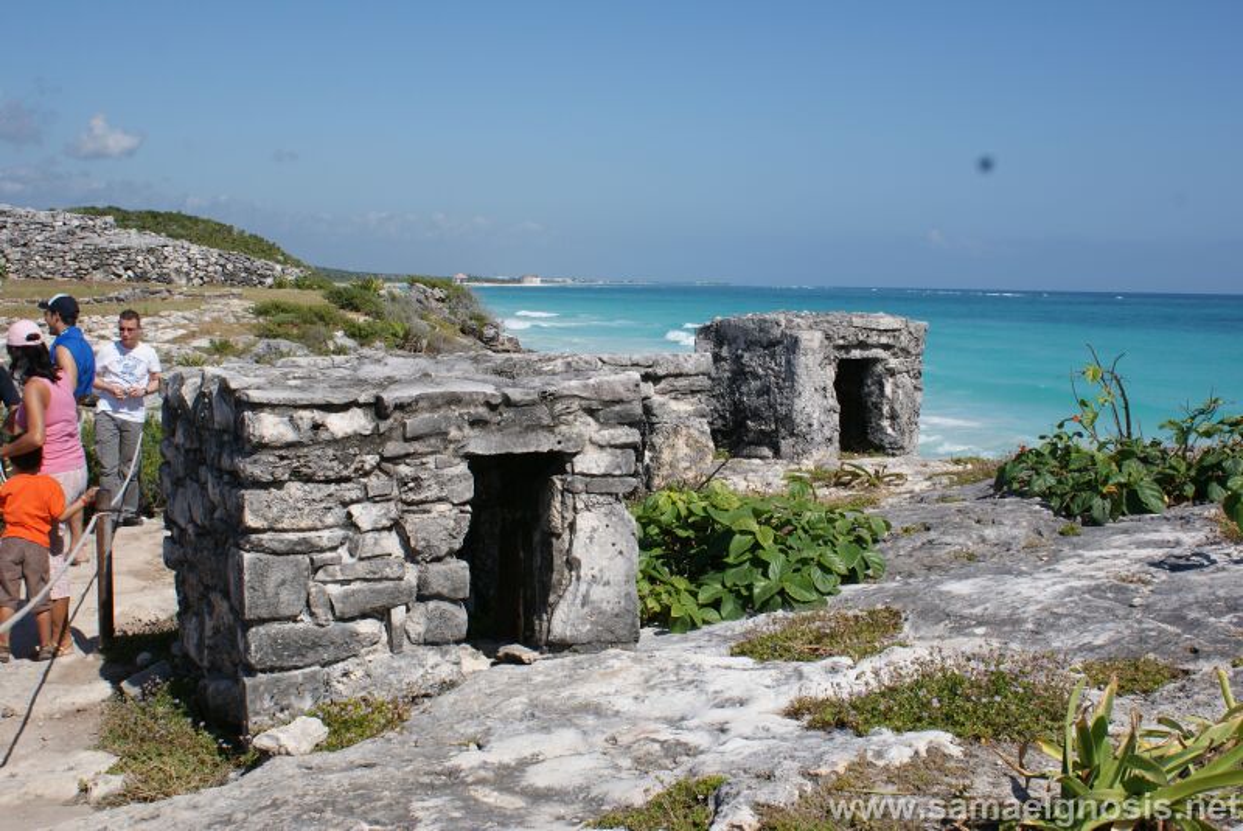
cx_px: 622
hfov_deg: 46.4
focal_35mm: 42
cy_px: 416
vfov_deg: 32.0
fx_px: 1451
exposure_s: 1/200
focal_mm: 28
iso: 100
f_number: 11
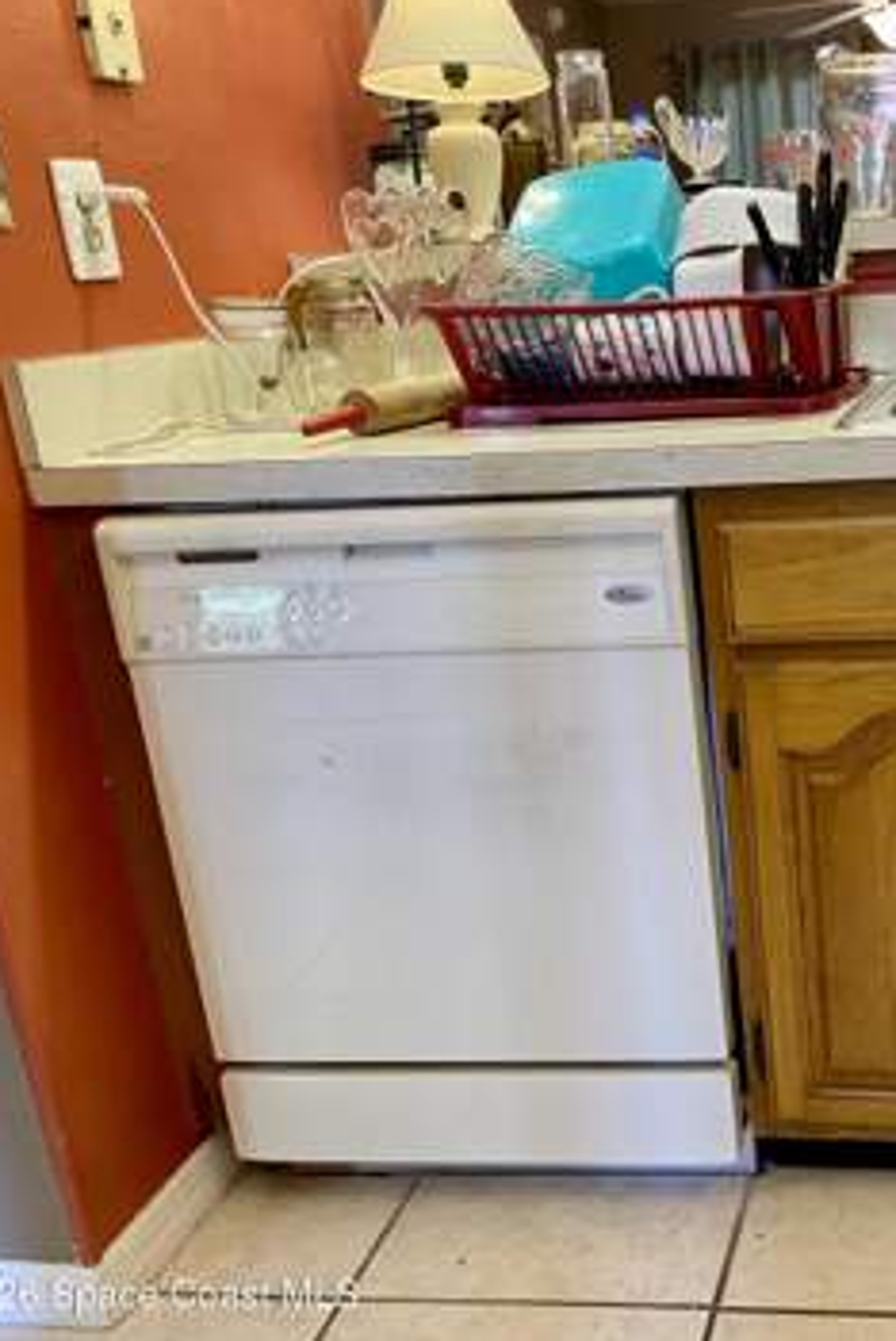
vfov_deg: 51.8
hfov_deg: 33.7
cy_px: 665
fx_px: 1379
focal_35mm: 37
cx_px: 839
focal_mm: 4.2
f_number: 1.6
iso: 250
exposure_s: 1/60
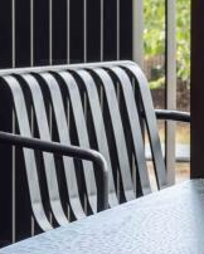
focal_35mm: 232
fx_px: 1748
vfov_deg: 8.3
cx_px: 353
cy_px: 9
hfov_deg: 6.5
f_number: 13
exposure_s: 1/4
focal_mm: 59.6
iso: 100
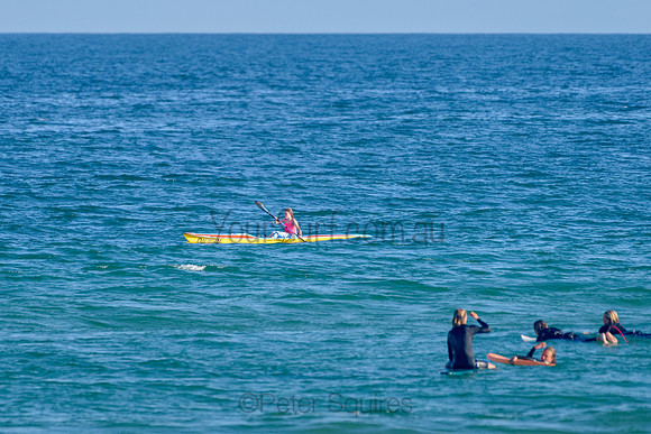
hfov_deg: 3.4
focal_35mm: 613
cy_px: 212
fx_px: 11091
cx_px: 283
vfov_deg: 2.2
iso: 400
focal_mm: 500
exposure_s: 1/2000
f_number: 5.6
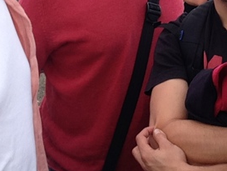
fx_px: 538
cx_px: 222
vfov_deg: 17.5
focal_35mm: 82
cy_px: -12
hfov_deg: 23.0
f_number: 2.4
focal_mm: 2.18
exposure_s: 1/120
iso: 32
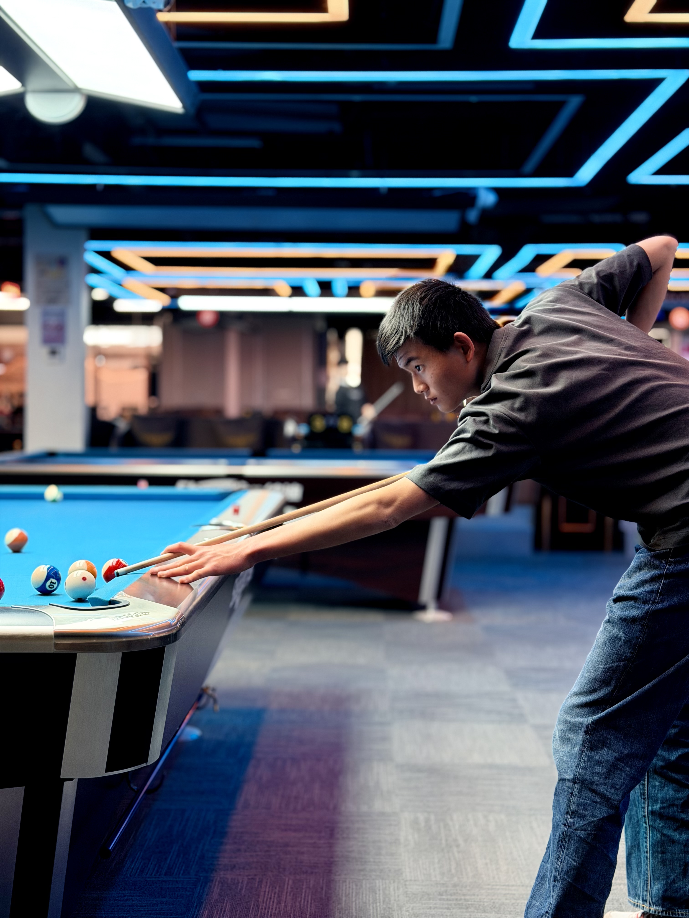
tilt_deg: -2.5
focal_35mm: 48
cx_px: 344
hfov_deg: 30.3
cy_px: 459
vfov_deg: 39.7
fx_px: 1274
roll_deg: -0.2
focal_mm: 6.76
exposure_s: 1/100
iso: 250
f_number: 1.78
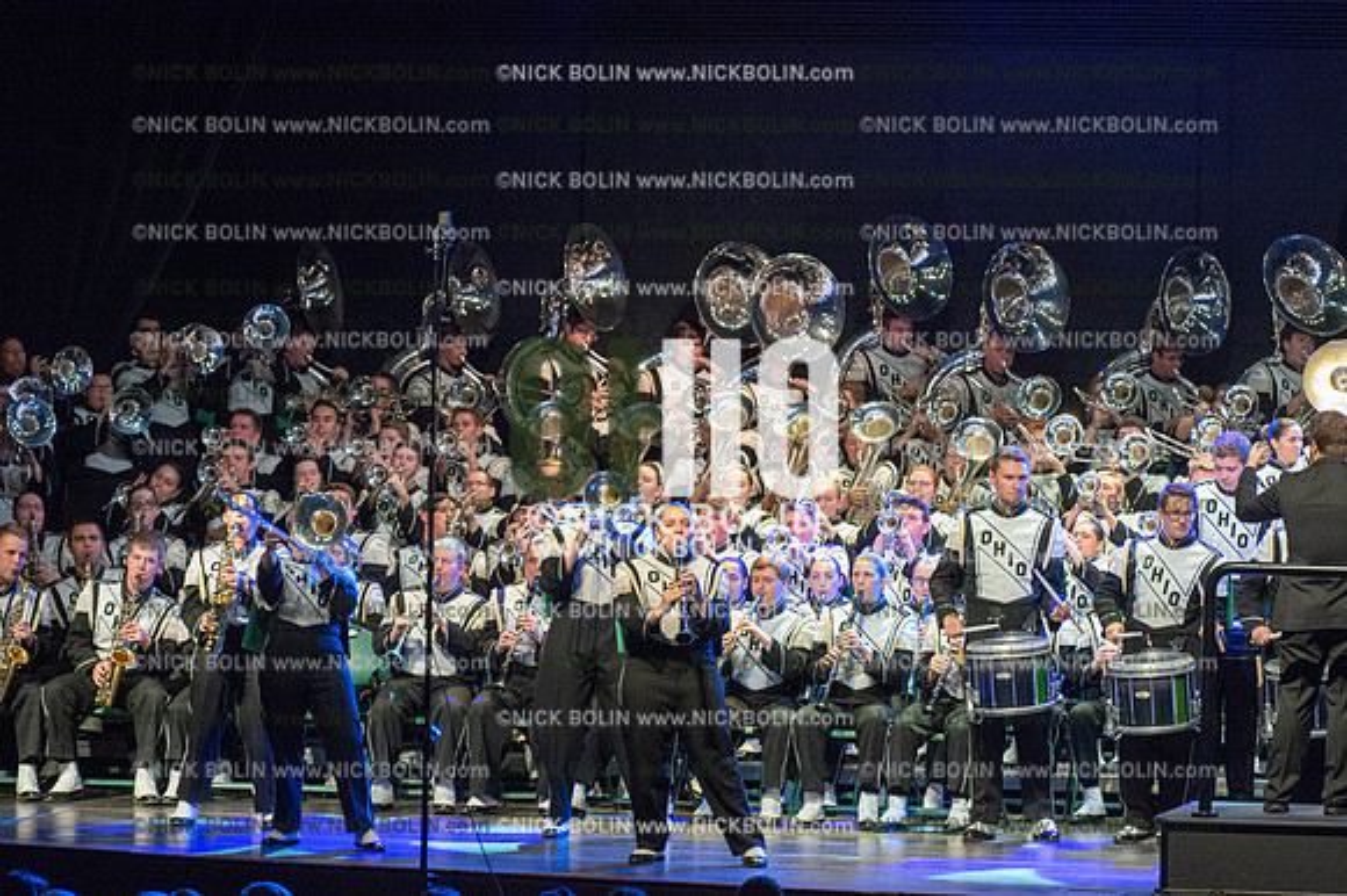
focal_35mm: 165
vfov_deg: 8.3
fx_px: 6170
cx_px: 674
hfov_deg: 12.5
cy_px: 448
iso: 8000
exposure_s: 1/250
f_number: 5.6
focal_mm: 165
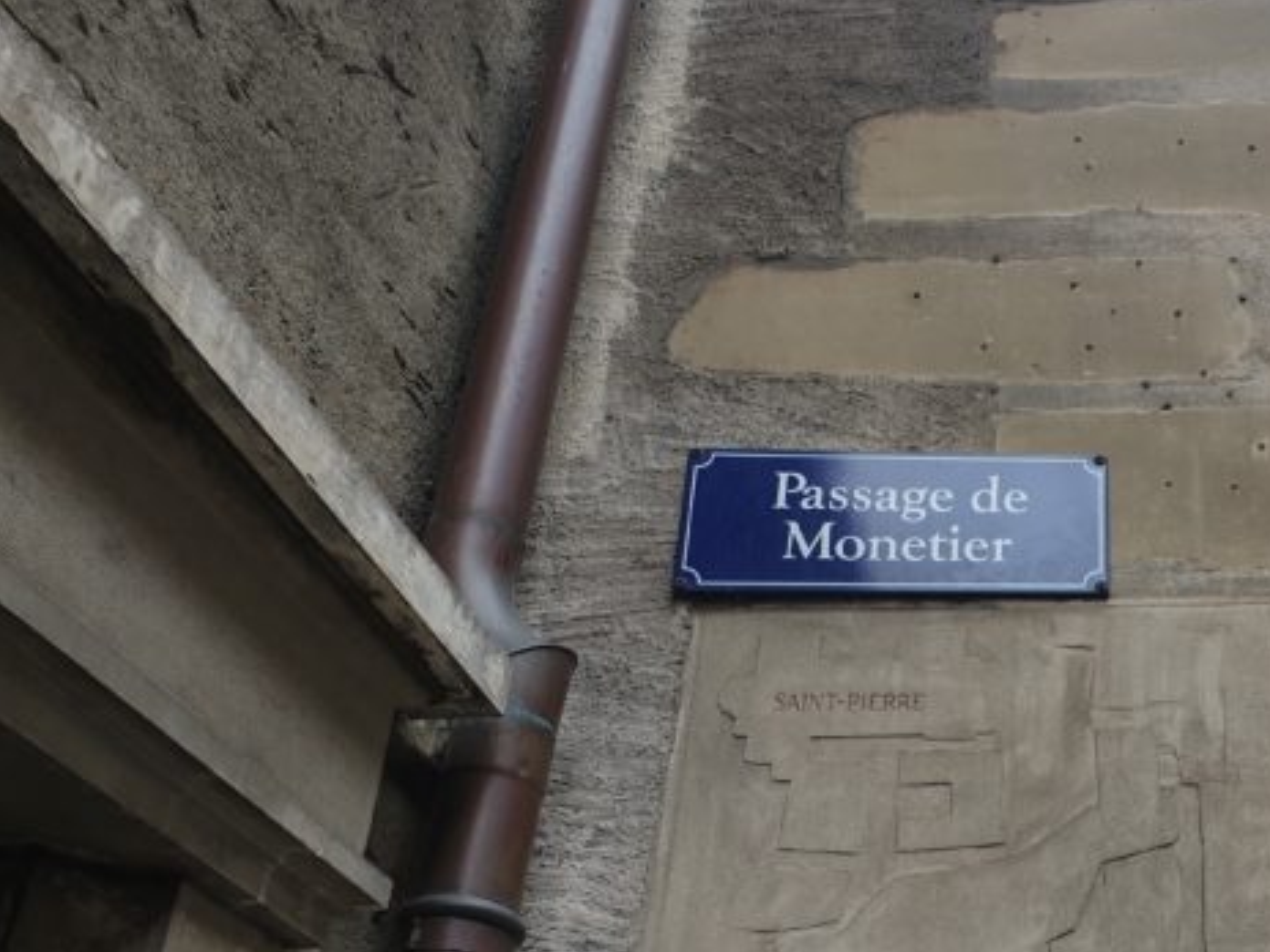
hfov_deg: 41.6
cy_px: 692
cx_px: 1046
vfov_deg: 33.1
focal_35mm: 43
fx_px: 1578
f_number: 2.4
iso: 50
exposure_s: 1/50
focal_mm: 4.3
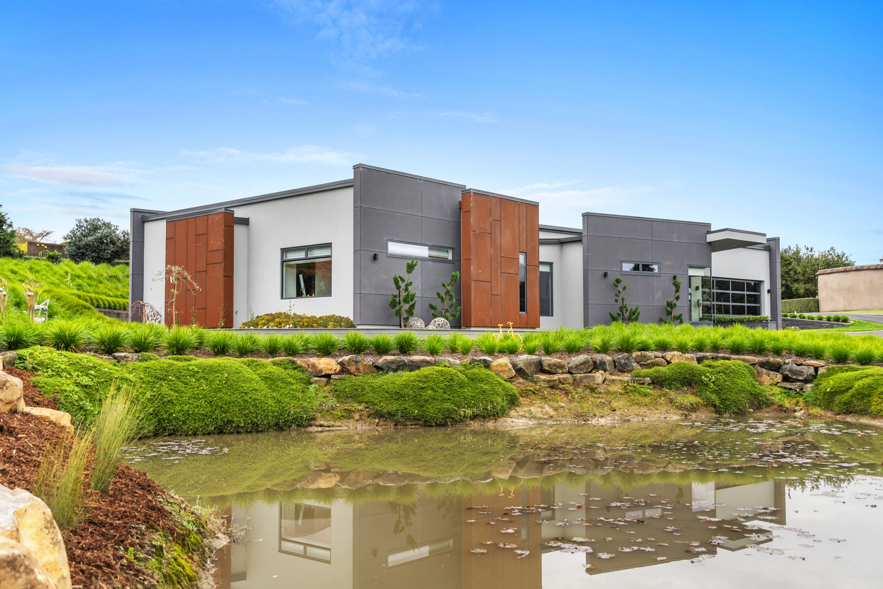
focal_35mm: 36
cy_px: 294
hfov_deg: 52.9
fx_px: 887
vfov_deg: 36.7
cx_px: 442
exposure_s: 1/500
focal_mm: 24.1
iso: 100
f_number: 2.8
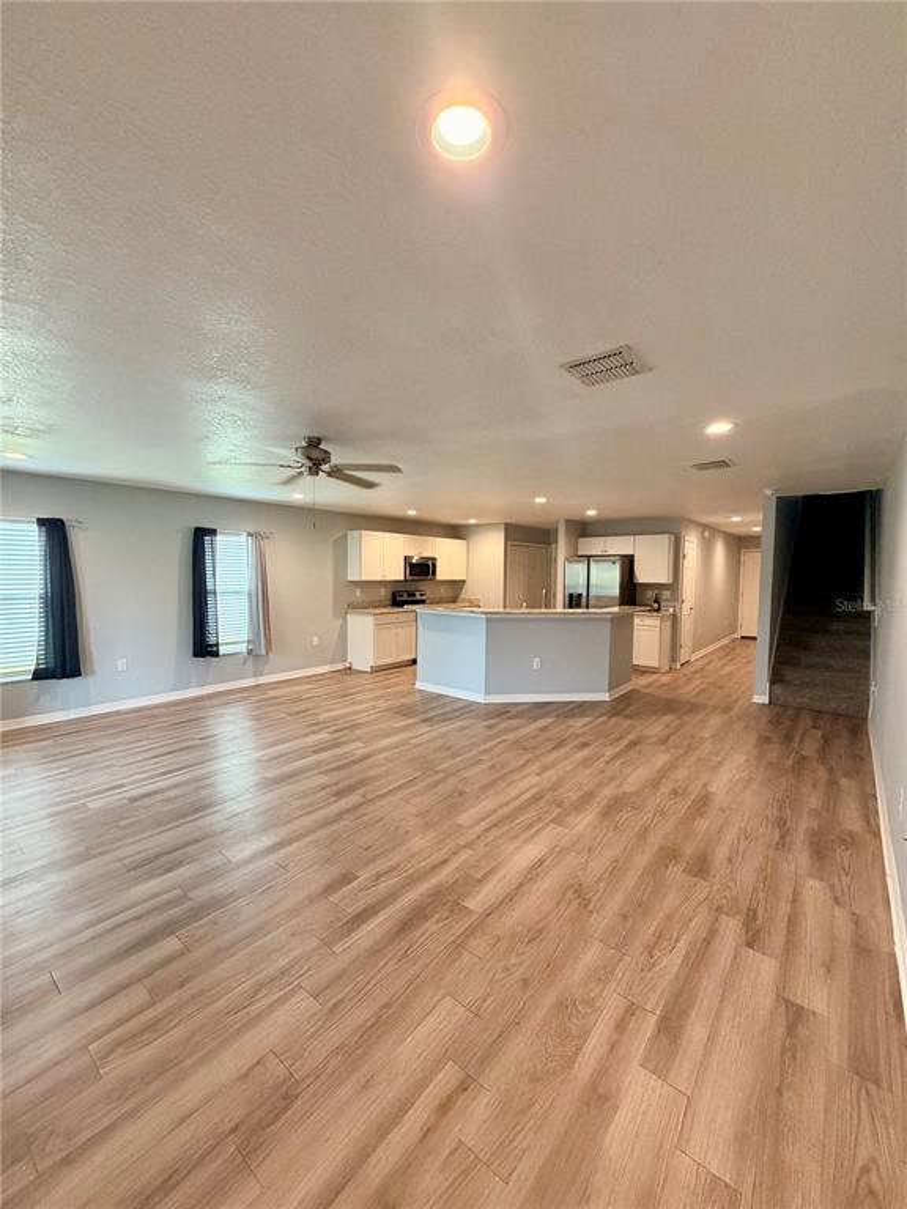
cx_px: 454
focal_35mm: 14
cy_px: 604
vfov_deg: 102.1
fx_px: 489
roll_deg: -0.7
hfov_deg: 85.7
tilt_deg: -4.0
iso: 250
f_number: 2.2
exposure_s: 1/60
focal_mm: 2.22
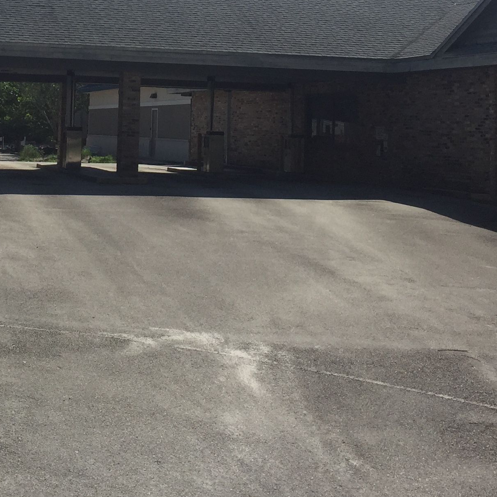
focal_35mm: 69
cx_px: 92
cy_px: 34
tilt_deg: +6.5
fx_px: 1121
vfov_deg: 24.2
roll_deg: -2.1
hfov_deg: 24.6
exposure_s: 1/3968
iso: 32
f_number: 2.2
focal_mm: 4.15
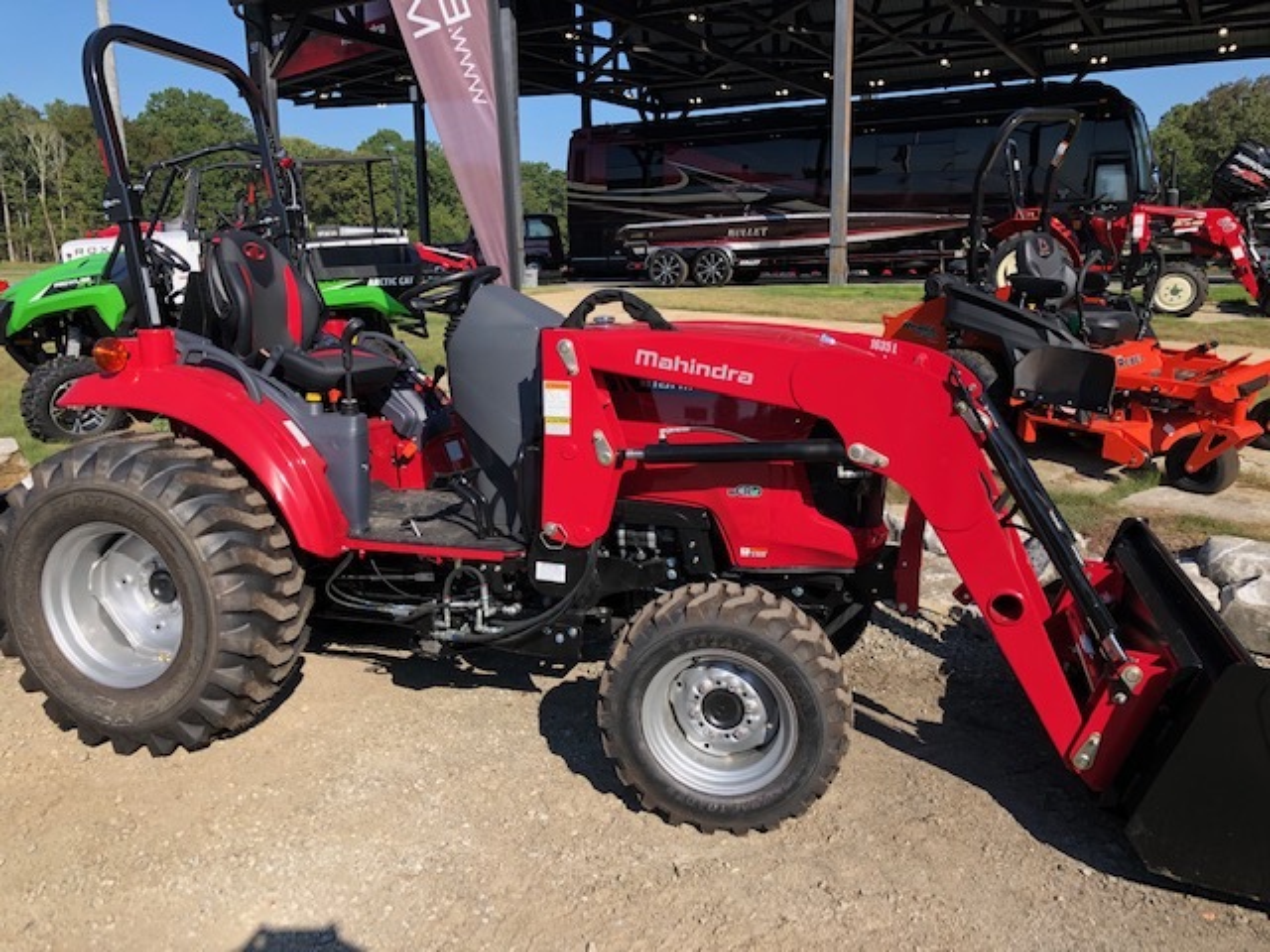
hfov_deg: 63.4
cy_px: 476
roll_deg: +0.4
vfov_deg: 49.7
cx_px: 635
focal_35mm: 28
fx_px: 1027
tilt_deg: -11.8
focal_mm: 3.99
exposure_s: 1/1012
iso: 20
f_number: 1.8
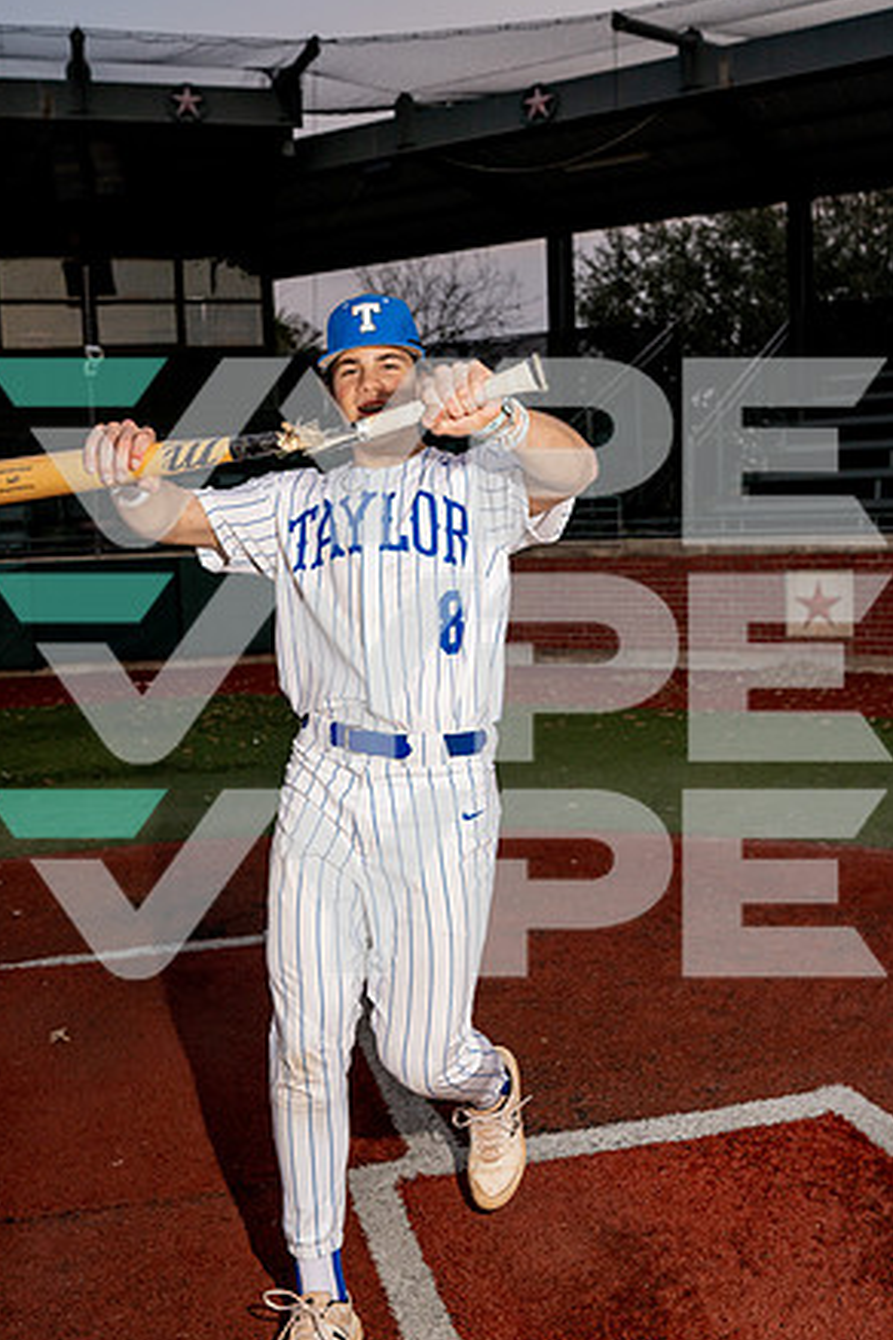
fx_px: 1339
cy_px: 670
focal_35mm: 36
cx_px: 440
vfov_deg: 53.1
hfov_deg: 36.9
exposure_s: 1/250
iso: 500
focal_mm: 35
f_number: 5
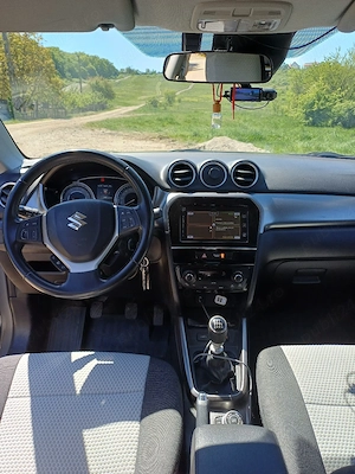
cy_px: 237
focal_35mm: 25
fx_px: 342
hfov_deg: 54.9
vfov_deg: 69.4
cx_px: 178
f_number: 1.8
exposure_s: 1/345
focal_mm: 4.65
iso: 50
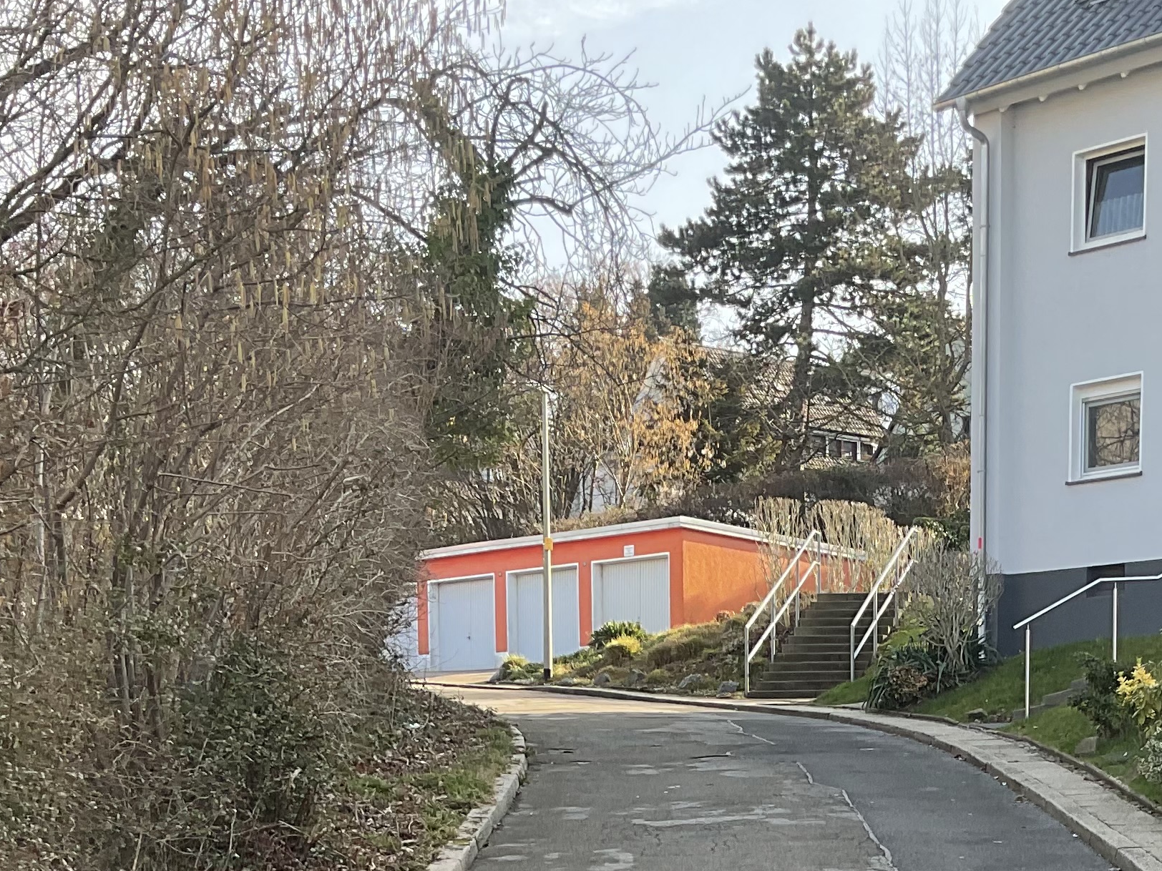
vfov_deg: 19.3
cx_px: 899
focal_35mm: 72
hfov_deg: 26.6
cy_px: 1031
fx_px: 2417
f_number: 1.8
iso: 16
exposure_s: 1/234
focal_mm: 3
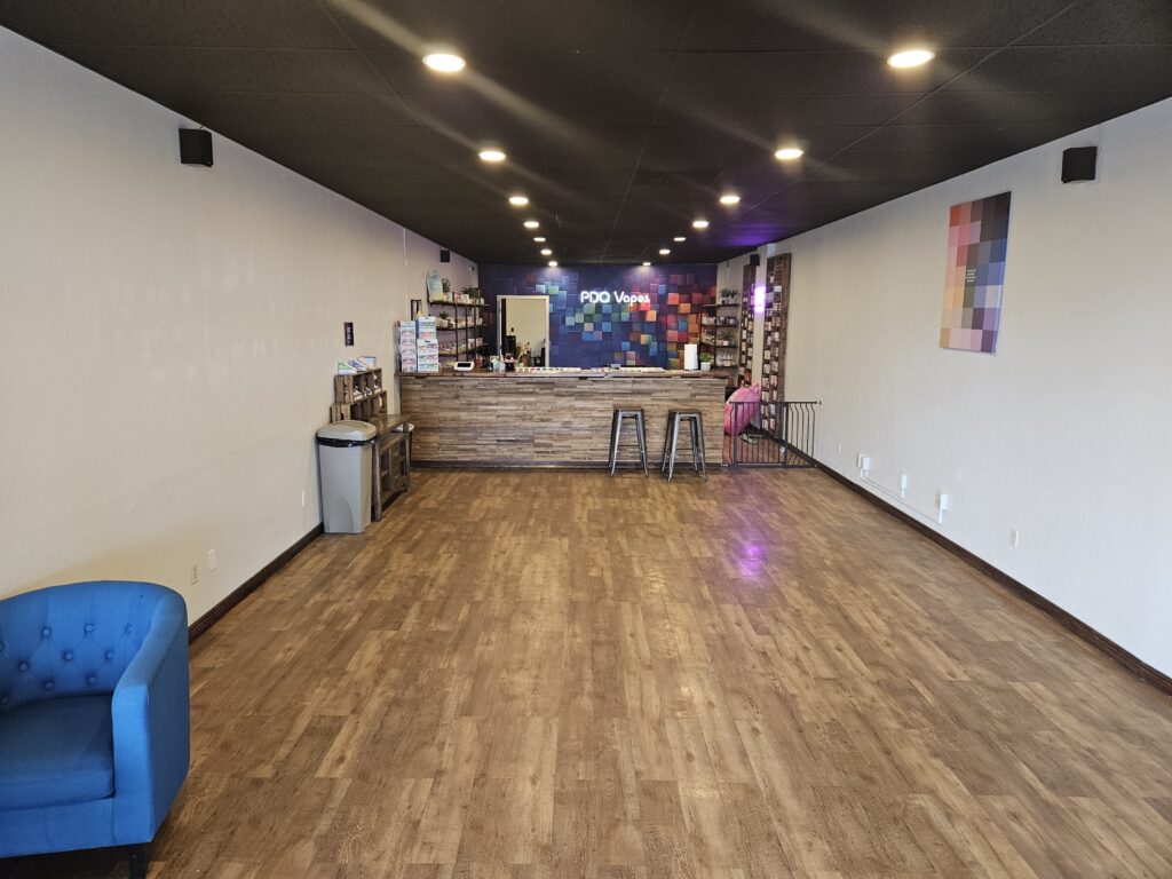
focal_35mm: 23
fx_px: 779
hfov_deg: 73.9
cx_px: 586
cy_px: 440
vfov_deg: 58.9
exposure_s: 1/120
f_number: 1.8
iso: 320
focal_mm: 5.4
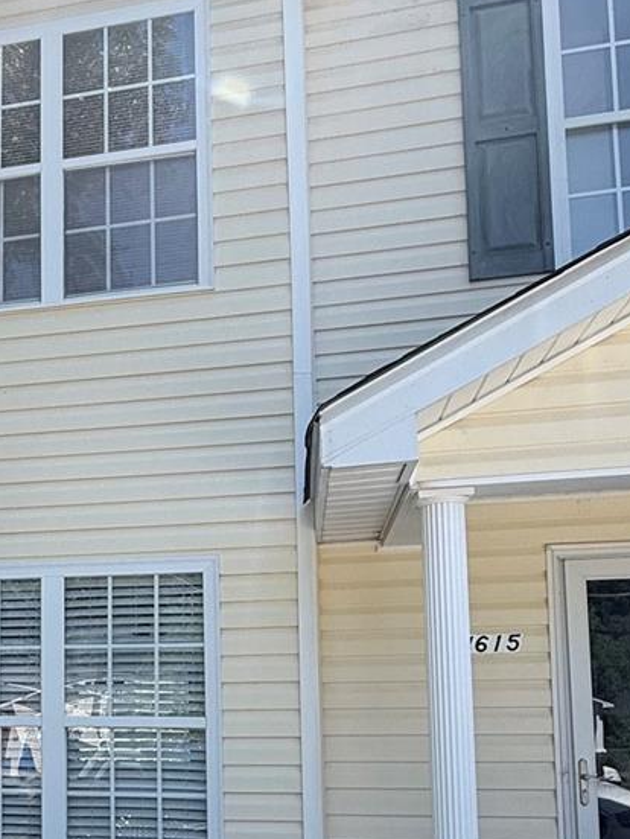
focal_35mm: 39
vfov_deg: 46.0
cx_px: 67
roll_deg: +0.7
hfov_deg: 34.8
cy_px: 640
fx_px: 945
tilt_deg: +5.6
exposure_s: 1/853
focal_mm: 2.22
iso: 50
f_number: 2.2
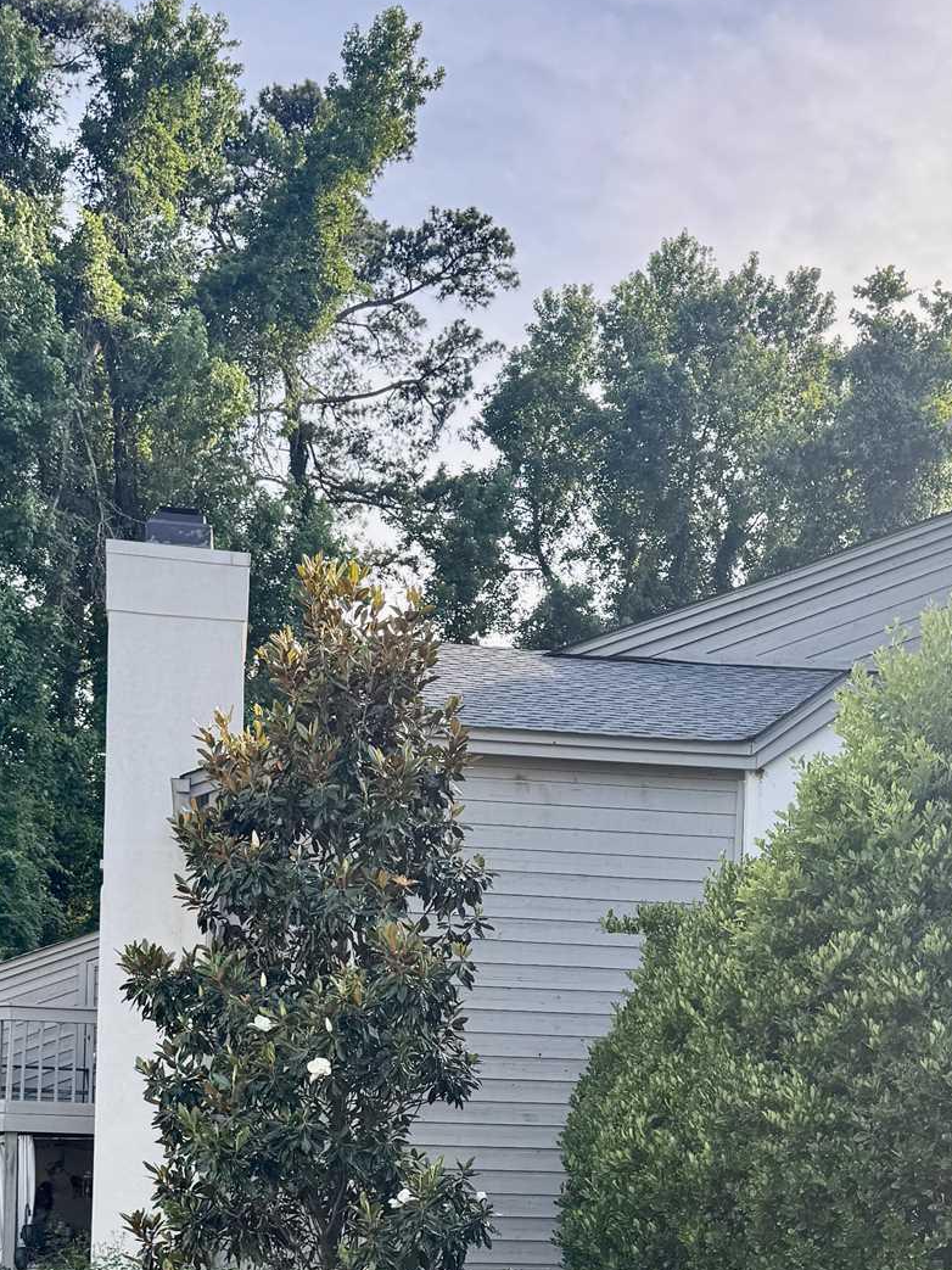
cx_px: 542
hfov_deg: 27.5
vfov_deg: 34.4
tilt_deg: +2.2
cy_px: 1112
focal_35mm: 53
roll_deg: -1.4
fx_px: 1944
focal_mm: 6.76
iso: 80
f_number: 1.78
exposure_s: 1/832
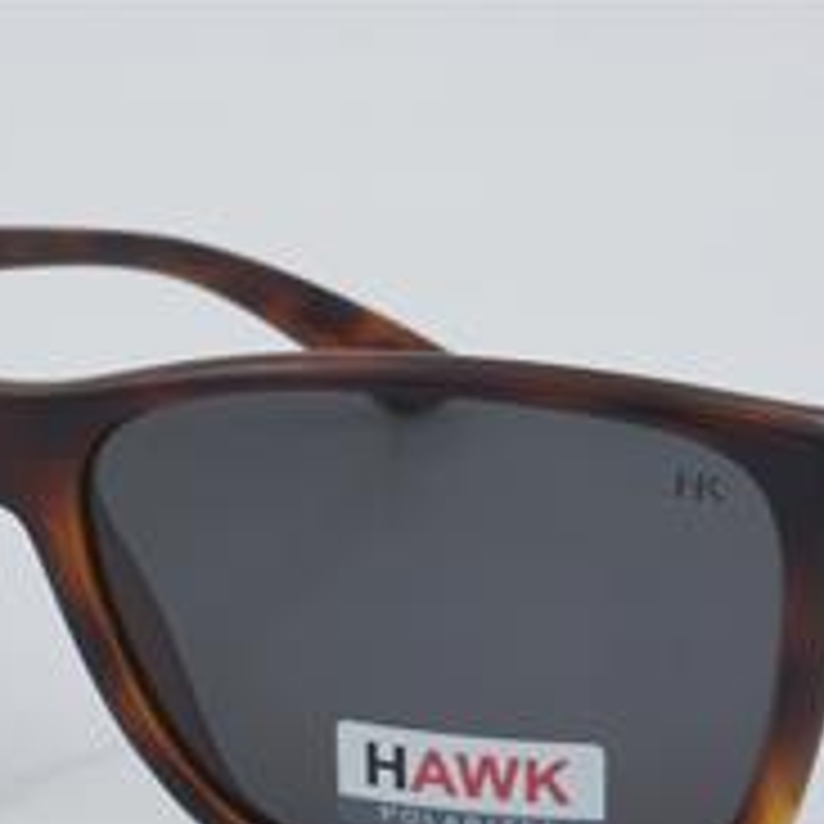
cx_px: 446
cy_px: 590
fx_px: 3743
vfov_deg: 12.5
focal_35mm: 139
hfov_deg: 12.6
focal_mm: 50
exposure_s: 1/4
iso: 100
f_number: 32
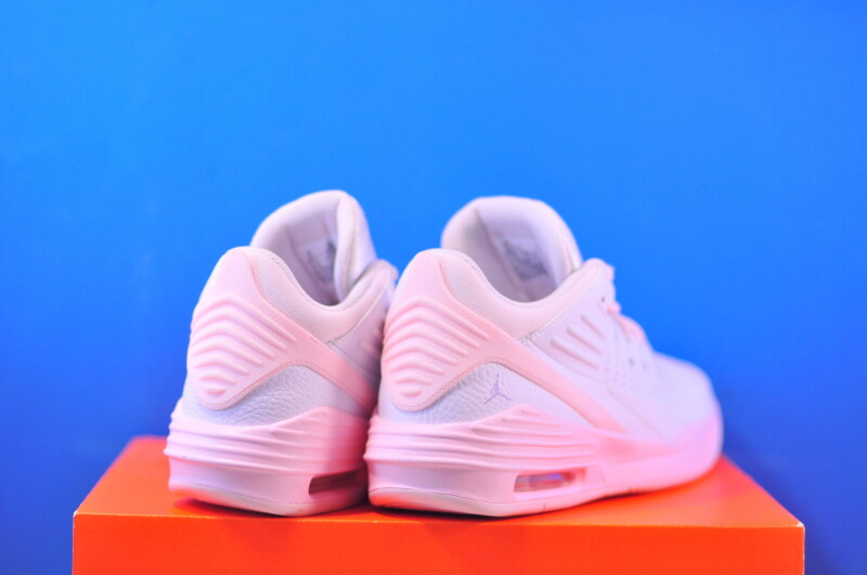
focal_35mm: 75
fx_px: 1804
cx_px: 434
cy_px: 288
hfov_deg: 27.0
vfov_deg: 18.1
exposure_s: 1/320
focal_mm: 50
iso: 250
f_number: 2
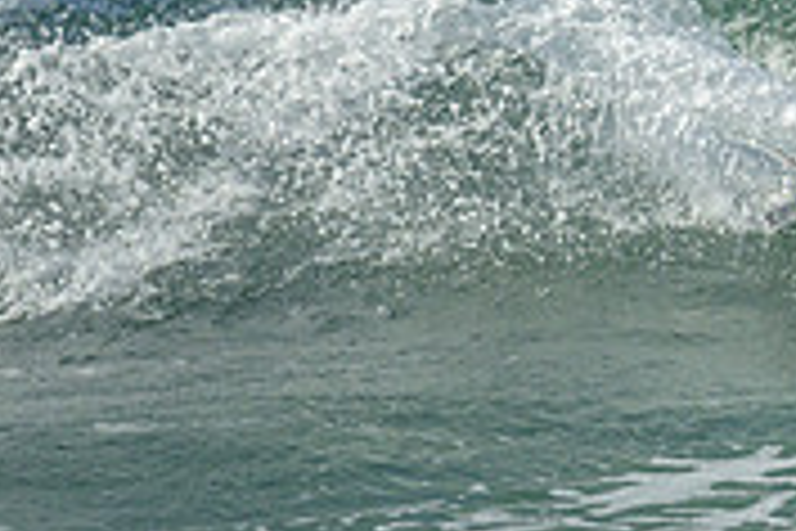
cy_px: -286
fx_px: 79704
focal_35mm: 3605
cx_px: 1723
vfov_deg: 0.4
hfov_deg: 0.6
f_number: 6.3
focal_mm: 800
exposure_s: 1/2000
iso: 250
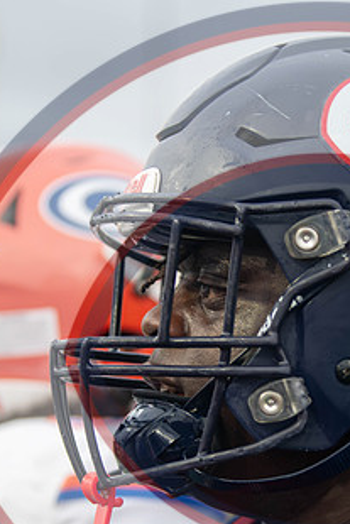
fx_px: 2301
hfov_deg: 8.7
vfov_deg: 13.0
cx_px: 293
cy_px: 367
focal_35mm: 158
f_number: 2.8
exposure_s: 1/1000
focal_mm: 70
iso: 1600
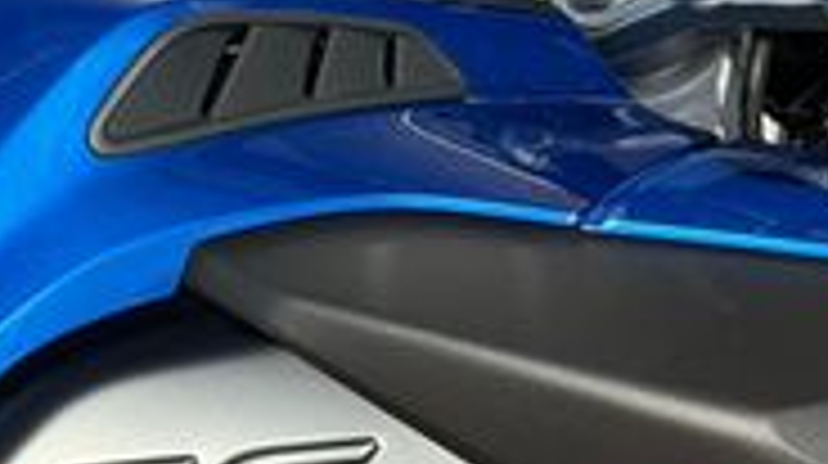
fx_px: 3991
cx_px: 603
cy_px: 320
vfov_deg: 6.6
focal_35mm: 182
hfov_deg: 11.8
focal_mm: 6.76
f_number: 1.78
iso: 80
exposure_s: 1/4098
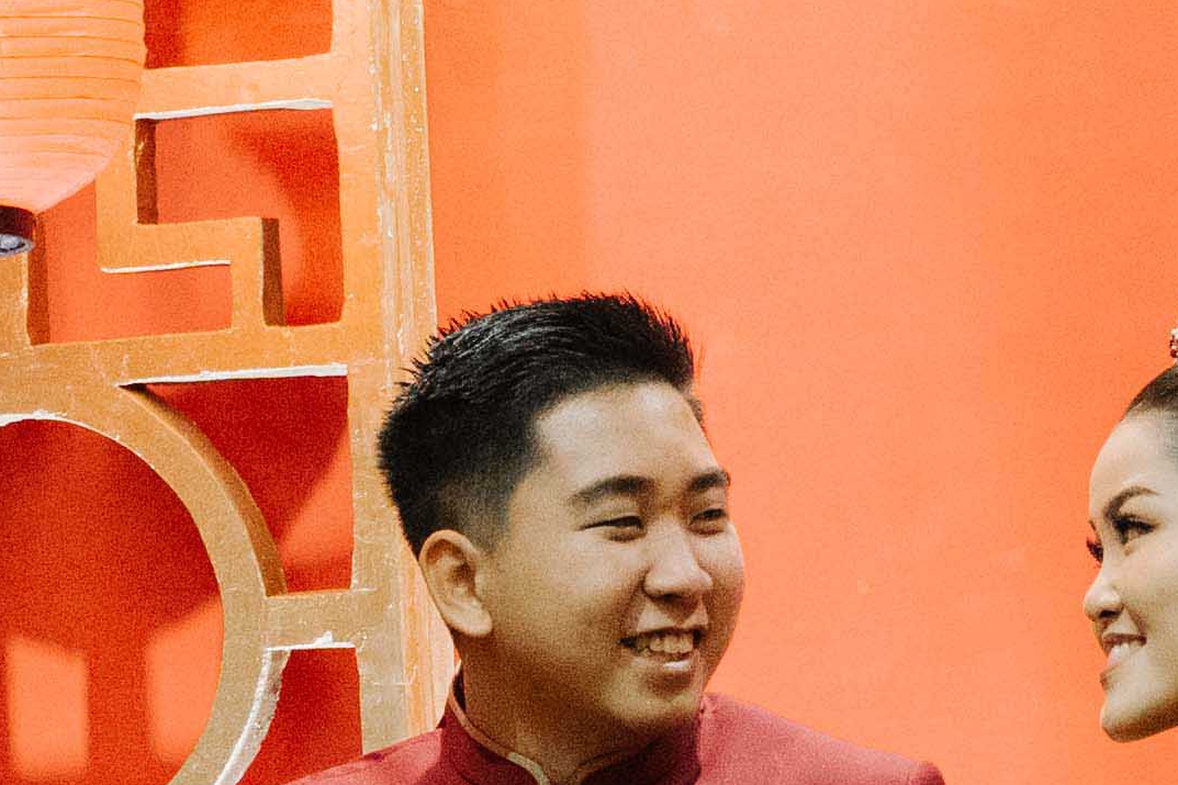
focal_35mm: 196
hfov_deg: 10.5
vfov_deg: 6.8
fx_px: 6412
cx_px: 295
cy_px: 1368
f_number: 2.8
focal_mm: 30
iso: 2000
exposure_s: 1/125
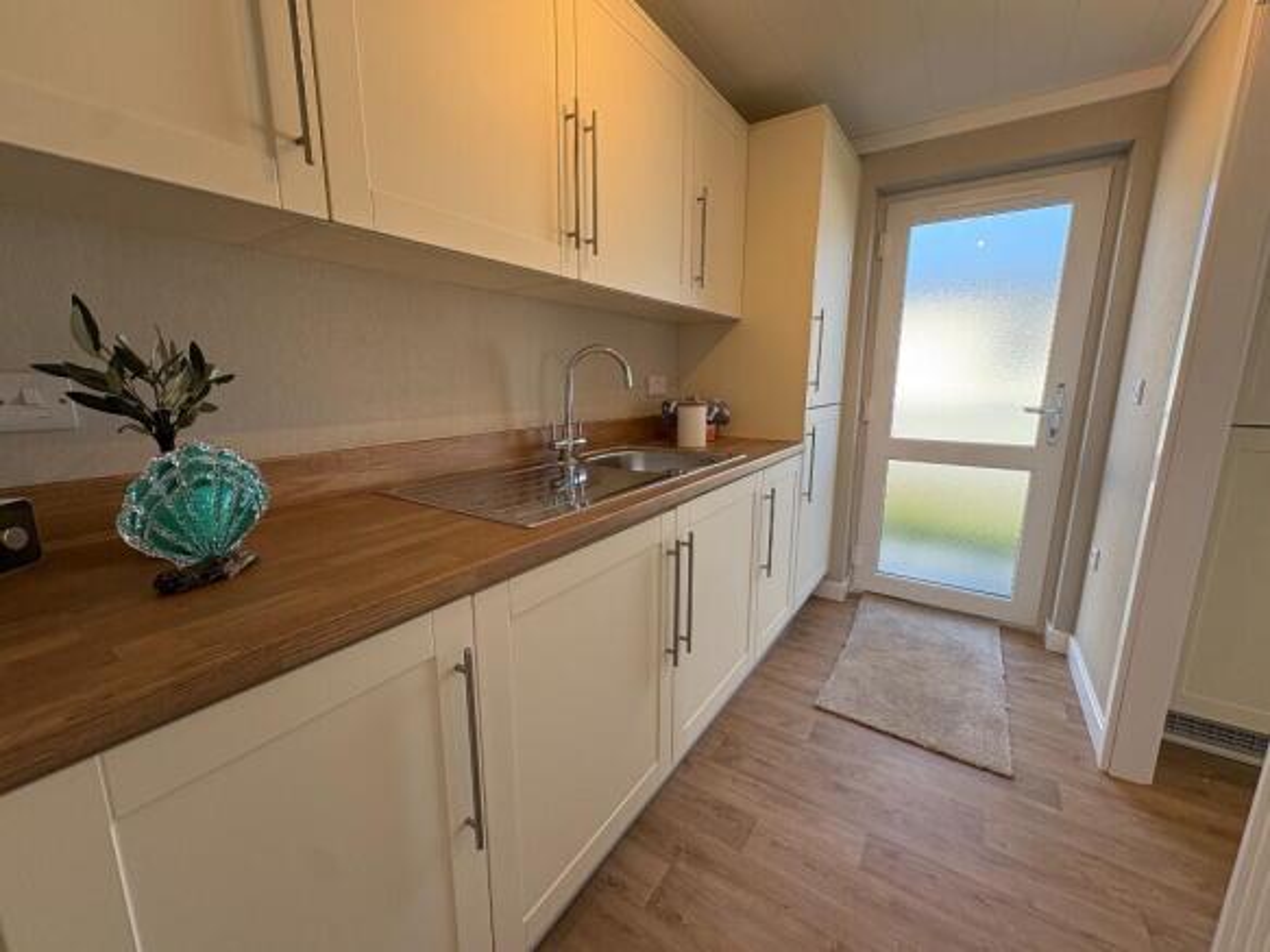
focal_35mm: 14
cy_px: 476
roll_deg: +0.3
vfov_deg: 85.7
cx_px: 635
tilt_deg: -10.3
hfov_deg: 102.1
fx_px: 514
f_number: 2.2
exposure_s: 1/106
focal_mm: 2.22
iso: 64
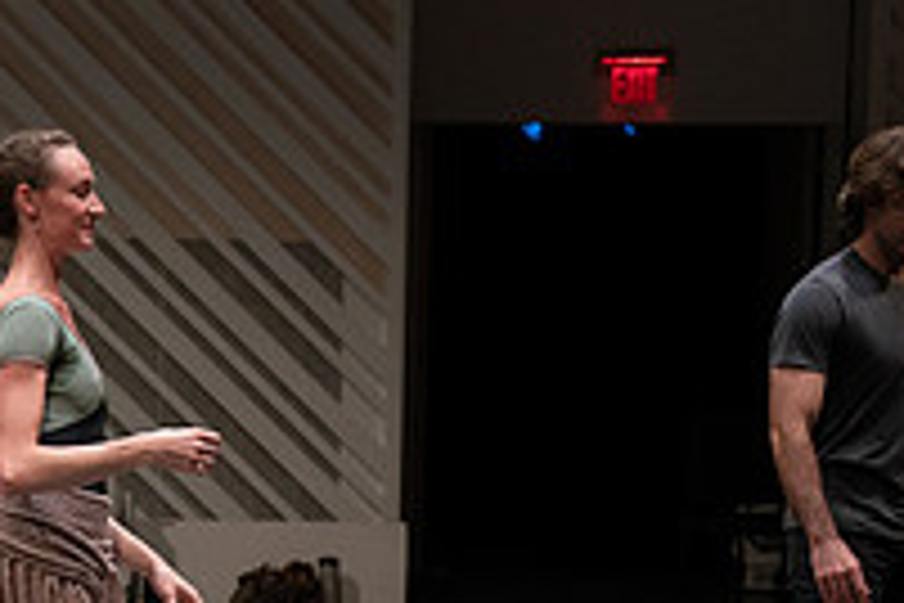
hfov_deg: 10.1
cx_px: 40
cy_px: 646
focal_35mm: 202
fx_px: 5072
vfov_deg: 6.8
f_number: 4
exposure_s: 1/400
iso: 3200
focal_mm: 70
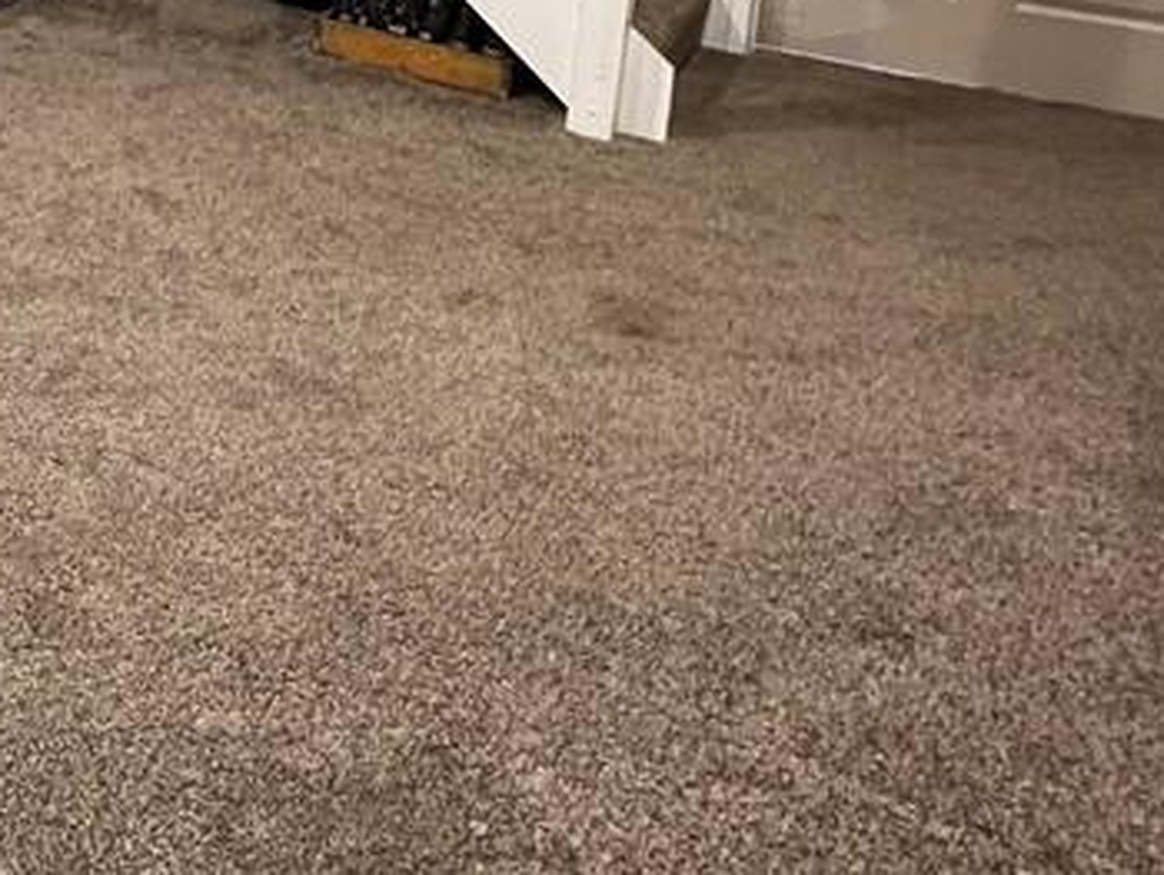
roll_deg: -0.2
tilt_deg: -9.6
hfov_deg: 35.4
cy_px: -183
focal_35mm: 38
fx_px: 1279
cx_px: -309
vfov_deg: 31.5
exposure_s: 1/60
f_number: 1.8
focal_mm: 1.57
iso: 500
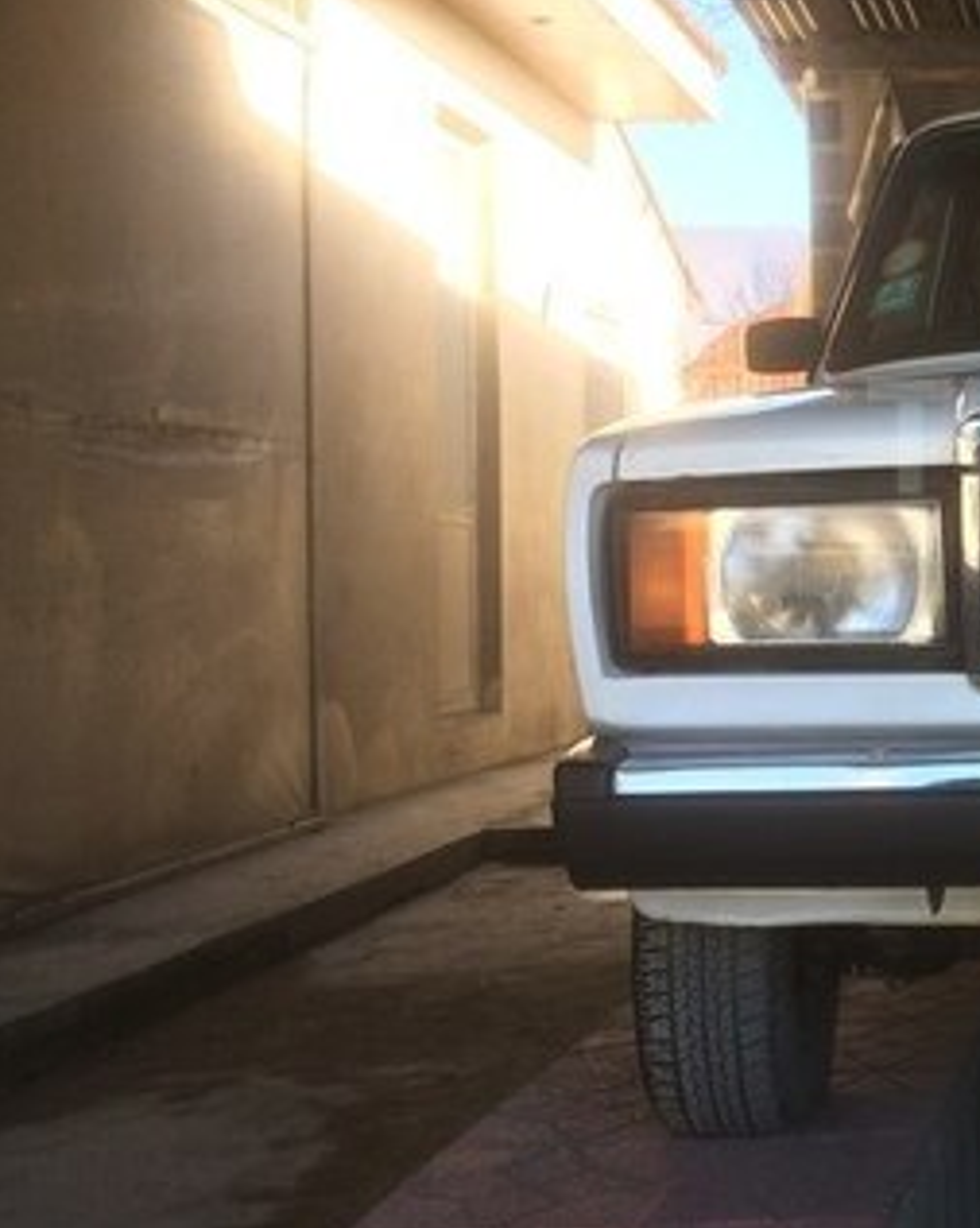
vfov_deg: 31.8
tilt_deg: +2.8
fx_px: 2142
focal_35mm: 59
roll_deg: +2.7
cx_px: 1263
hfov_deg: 23.0
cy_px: 436
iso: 32
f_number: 2.2
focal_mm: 4.15
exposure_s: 1/112
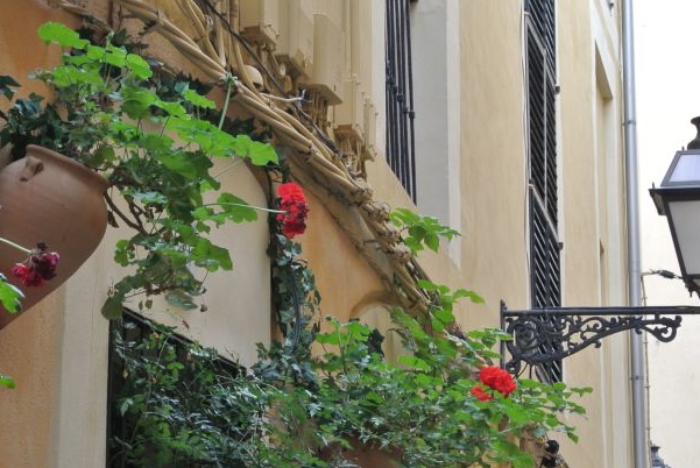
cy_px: 342
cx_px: 182
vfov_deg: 9.9
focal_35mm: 138
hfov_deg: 14.8
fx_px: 2686
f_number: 5.6
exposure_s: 1/50
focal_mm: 30
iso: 400
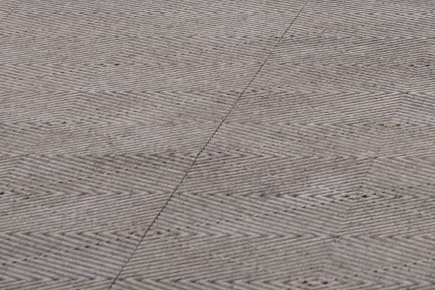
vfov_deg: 4.0
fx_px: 4011
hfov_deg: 6.1
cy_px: -575
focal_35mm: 332
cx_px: 692
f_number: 5.6
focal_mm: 47
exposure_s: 1/25
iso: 400
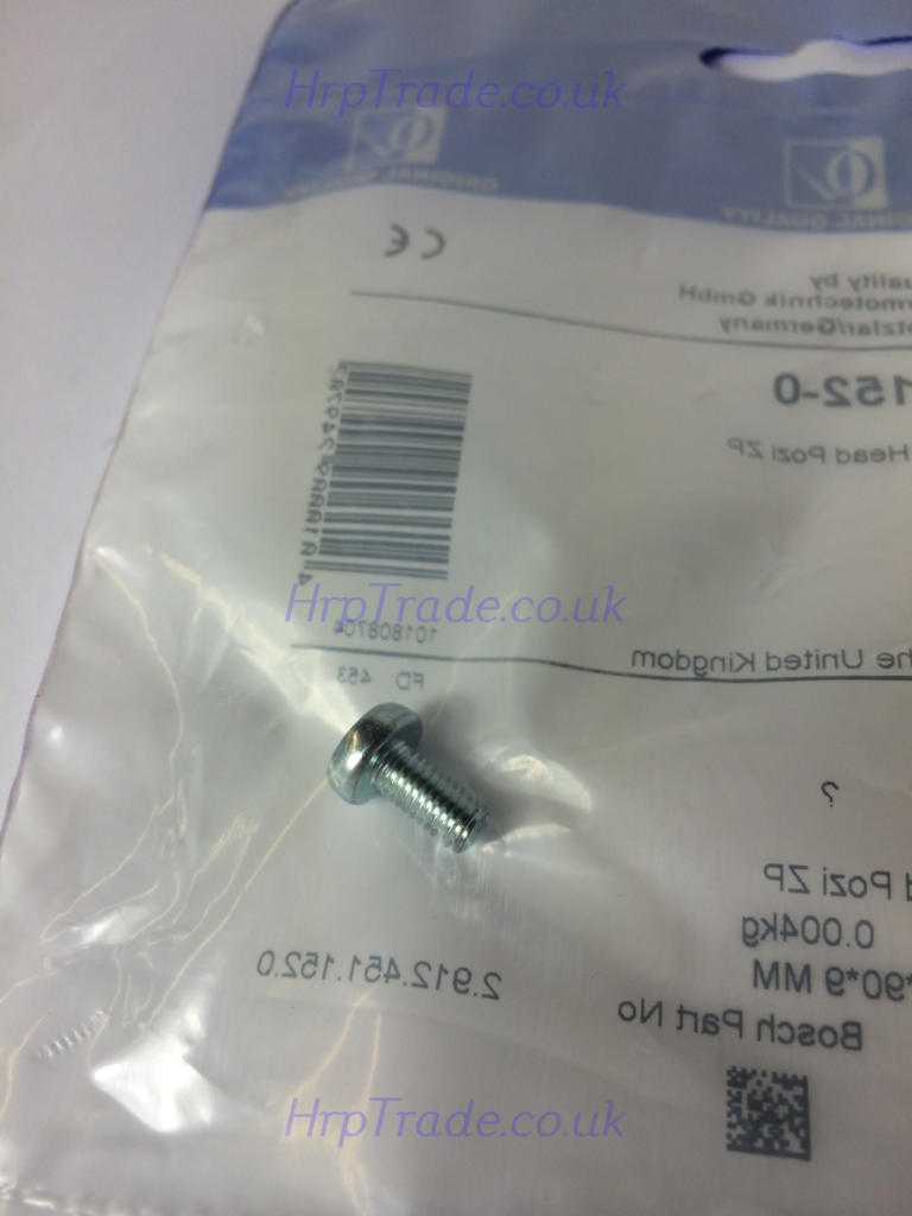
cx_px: 456
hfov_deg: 46.8
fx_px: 1054
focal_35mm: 30
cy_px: 608
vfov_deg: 60.0
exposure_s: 1/129
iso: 32
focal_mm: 4.12
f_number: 2.2
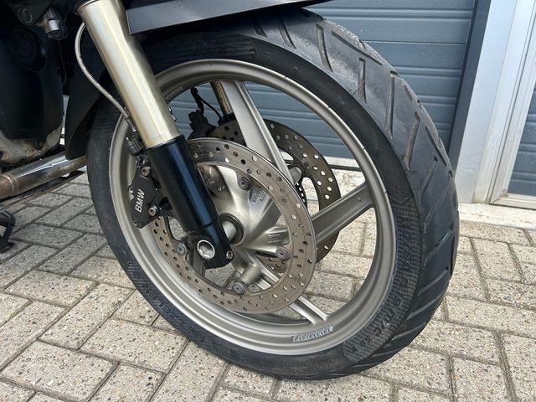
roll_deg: -0.5
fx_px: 403
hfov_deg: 67.3
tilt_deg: -23.0
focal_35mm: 26
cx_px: 268
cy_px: 201
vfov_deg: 53.1
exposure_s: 1/949
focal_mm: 5.7
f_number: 1.5
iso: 50
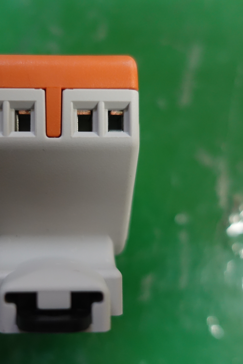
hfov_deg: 35.2
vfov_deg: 51.9
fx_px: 375
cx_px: 64
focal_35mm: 37
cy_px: 186
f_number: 1.8
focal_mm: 8.8
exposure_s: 1/30
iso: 800
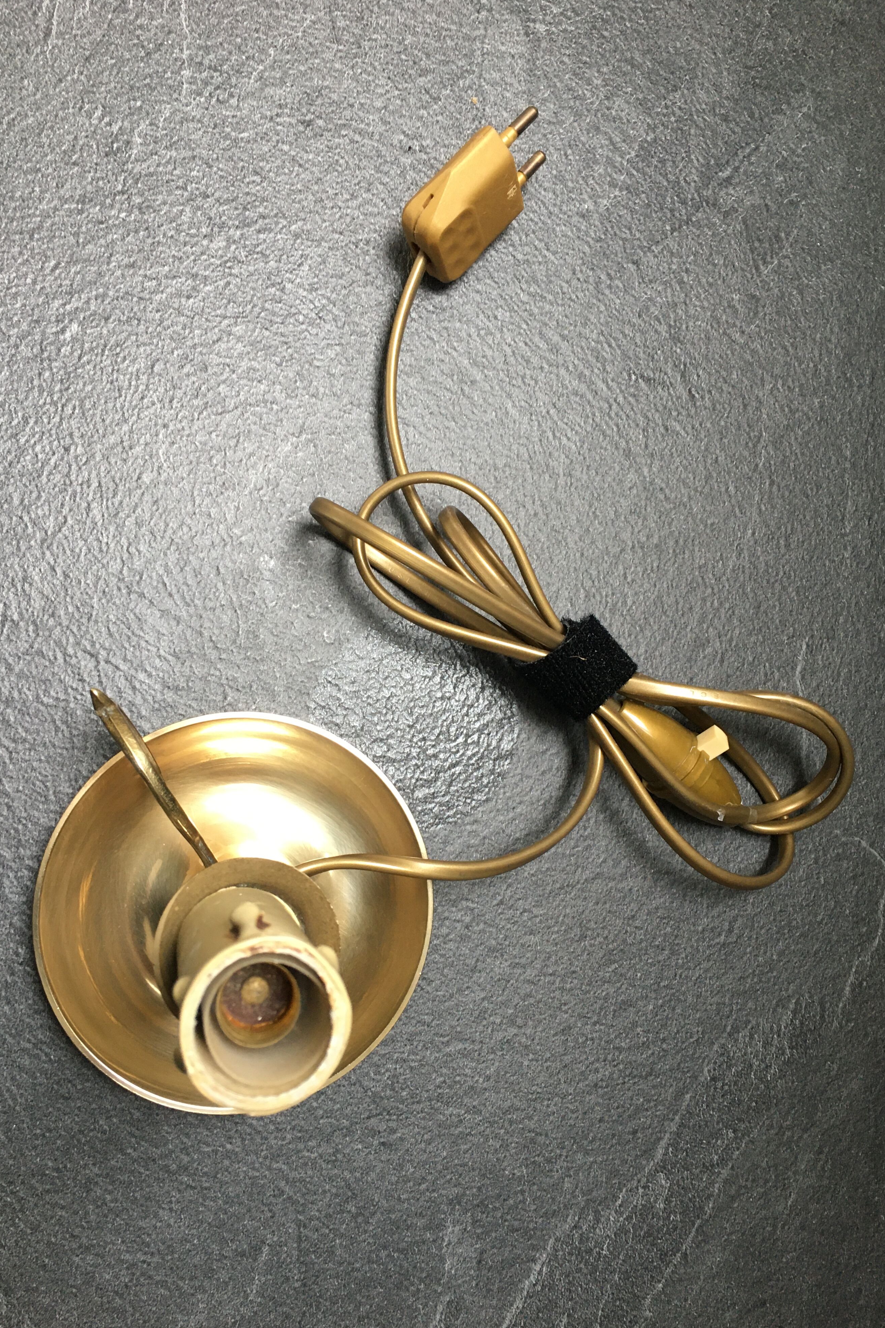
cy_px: 671
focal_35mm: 31
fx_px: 1143
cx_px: 435
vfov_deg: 60.3
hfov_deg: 42.3
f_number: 2.2
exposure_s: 1/33
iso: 125
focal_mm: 4.15
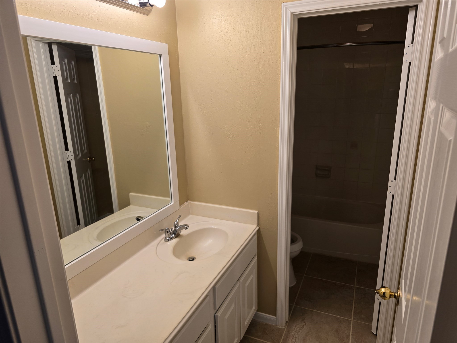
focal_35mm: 23
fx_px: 304
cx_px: 228
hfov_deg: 73.9
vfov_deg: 58.9
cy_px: 172
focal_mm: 6.3
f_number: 1.7
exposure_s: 1/120
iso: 64
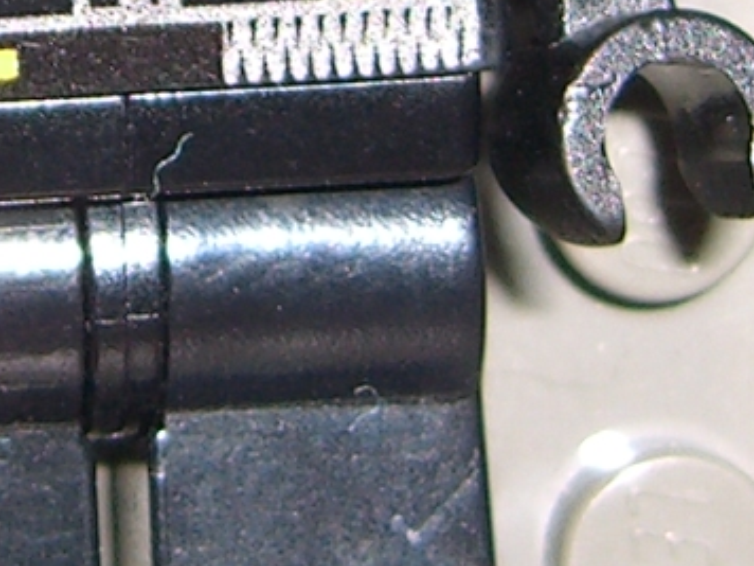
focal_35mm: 273
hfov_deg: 7.2
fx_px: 5946
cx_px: -42
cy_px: -95
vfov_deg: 5.4
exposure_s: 1/60
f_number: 2.8
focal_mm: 7.9
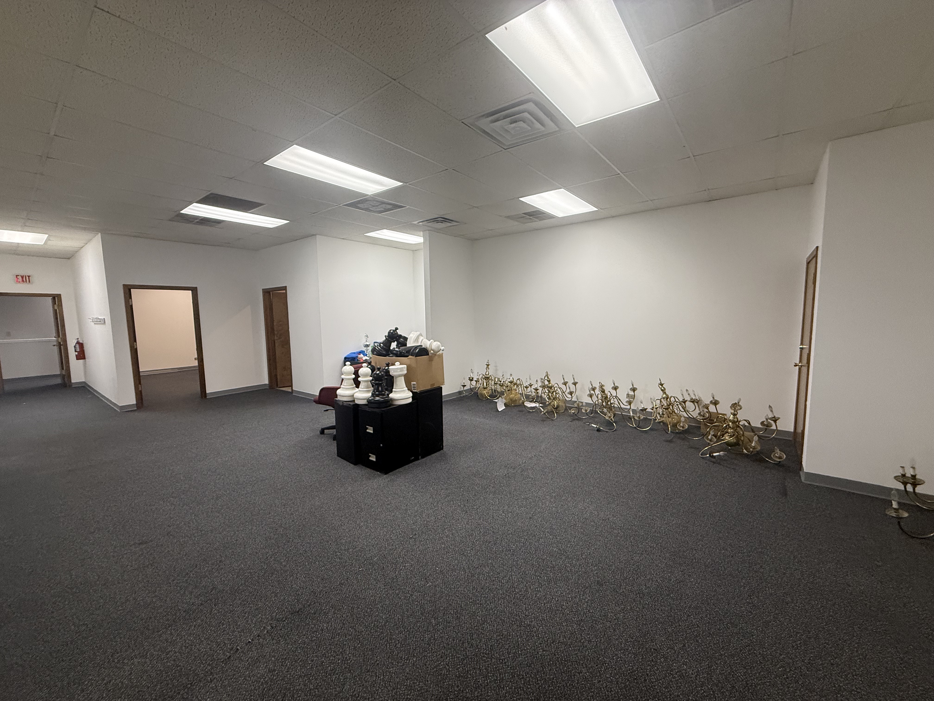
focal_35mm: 14
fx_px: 378
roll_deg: +0.4
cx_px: 467
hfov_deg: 102.1
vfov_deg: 85.7
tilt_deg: -5.8
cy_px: 350
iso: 200
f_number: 2.2
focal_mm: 2.22
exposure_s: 1/120
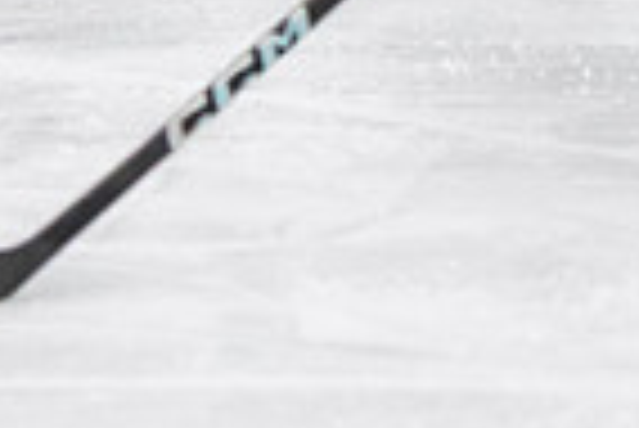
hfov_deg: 3.2
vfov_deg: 2.1
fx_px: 11496
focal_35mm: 647
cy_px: -381
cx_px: 348
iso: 2000
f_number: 3.2
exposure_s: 1/640
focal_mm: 105
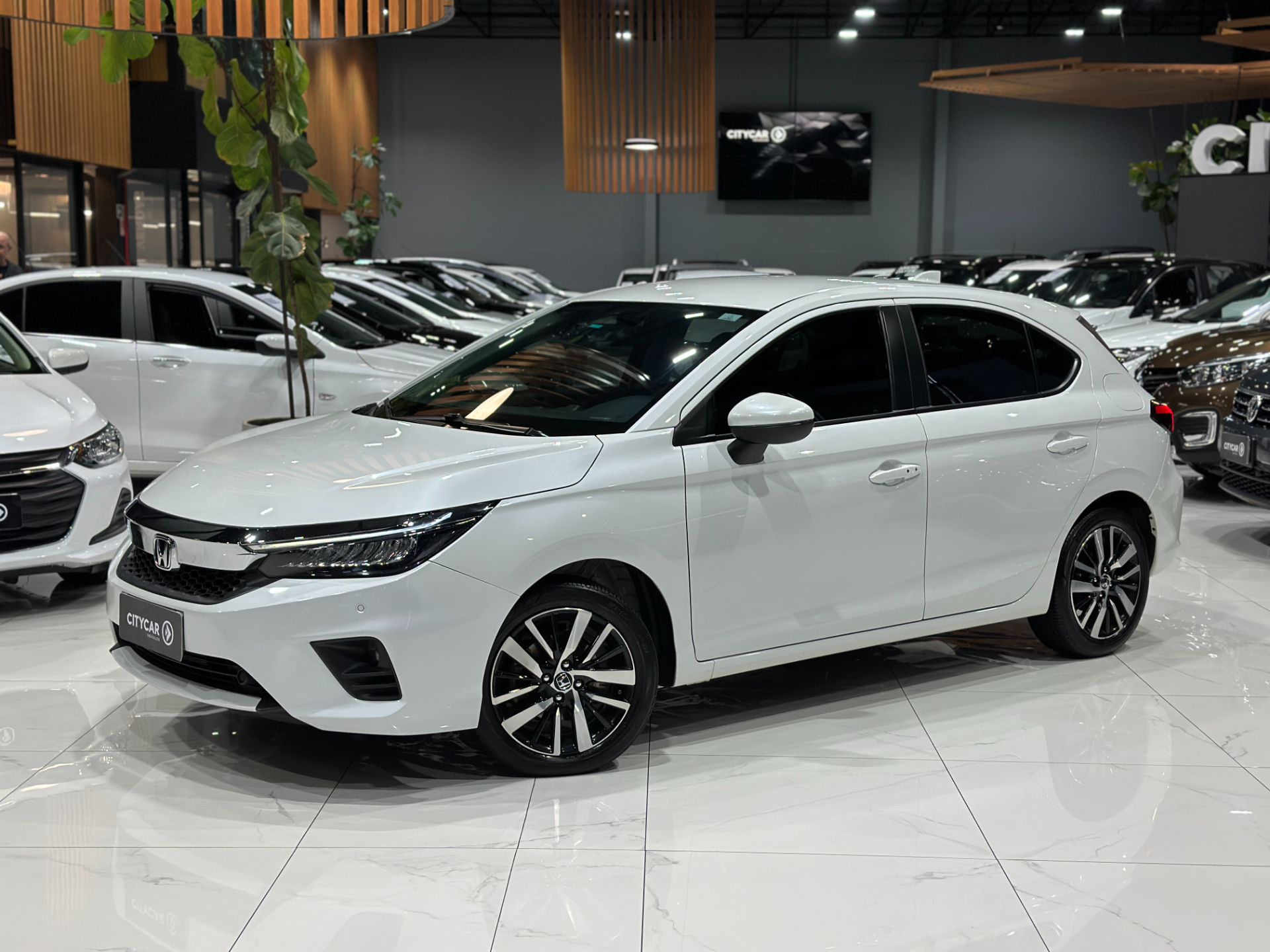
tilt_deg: -7.5
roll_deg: -0.6
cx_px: 635
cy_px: 476
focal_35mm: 48
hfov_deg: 39.7
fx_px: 1761
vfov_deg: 30.3
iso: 125
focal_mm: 6.86
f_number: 1.78
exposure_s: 1/120
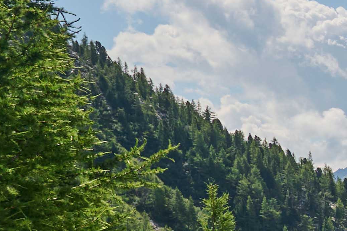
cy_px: 257
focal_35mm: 139
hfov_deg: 11.2
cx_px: 932
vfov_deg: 9.8
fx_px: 1339
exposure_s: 1/1600
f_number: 8
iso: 400
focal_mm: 24
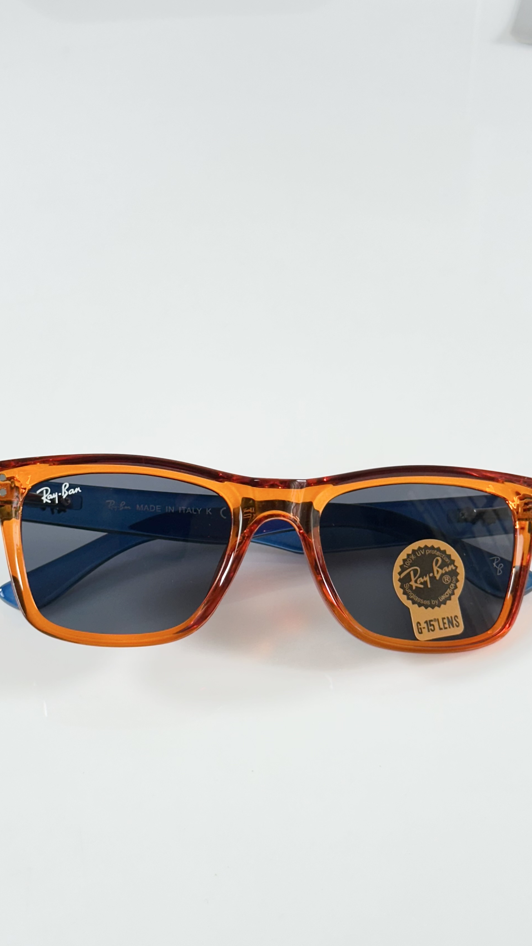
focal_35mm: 62
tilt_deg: -48.3
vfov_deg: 33.8
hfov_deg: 19.4
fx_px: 1555
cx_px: 254
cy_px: 526
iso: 64
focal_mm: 6.86
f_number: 1.78
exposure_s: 1/100
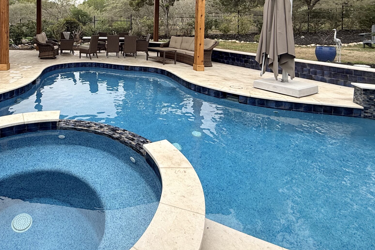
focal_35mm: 24
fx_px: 250
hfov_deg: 69.6
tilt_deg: -1.6
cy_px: 29
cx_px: 101
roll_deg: -0.5
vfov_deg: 48.1
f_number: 2.2
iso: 64
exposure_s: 1/323
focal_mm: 2.22
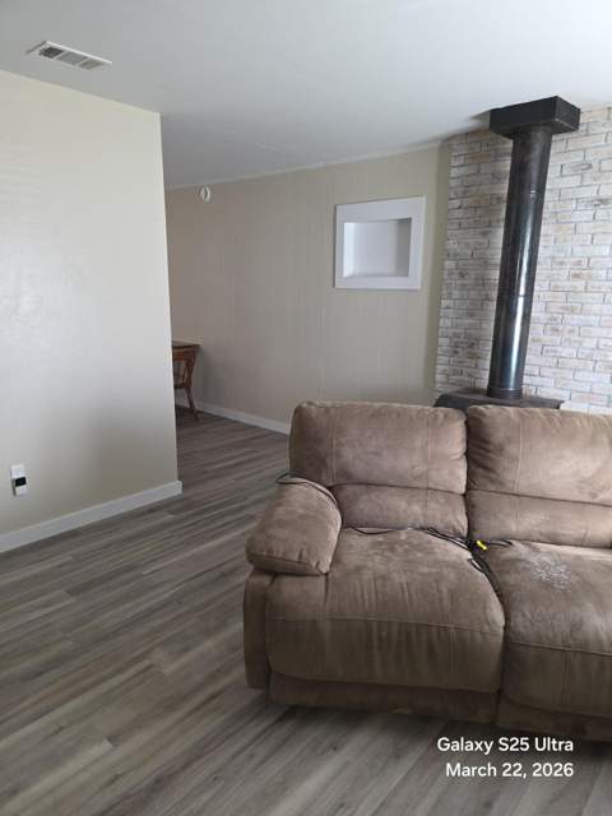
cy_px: 408
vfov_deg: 73.9
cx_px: 306
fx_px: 542
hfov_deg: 58.9
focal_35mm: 23
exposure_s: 1/30
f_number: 1.7
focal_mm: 6.3
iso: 100
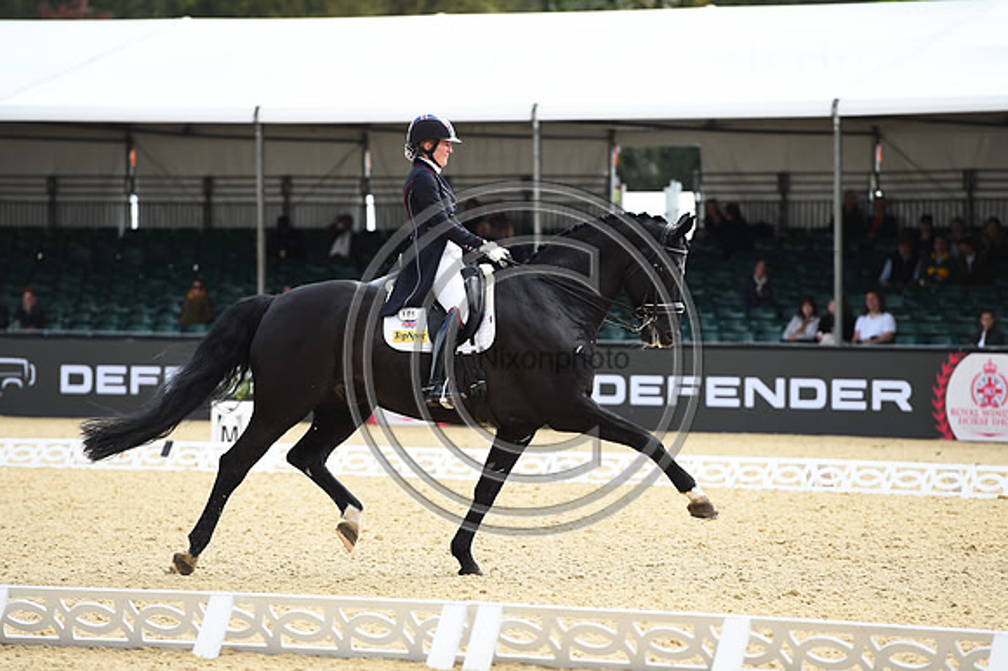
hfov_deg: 10.3
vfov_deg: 6.9
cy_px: 336
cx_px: 504
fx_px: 5597
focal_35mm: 200
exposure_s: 1/1250
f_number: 4.5
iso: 450
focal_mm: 200
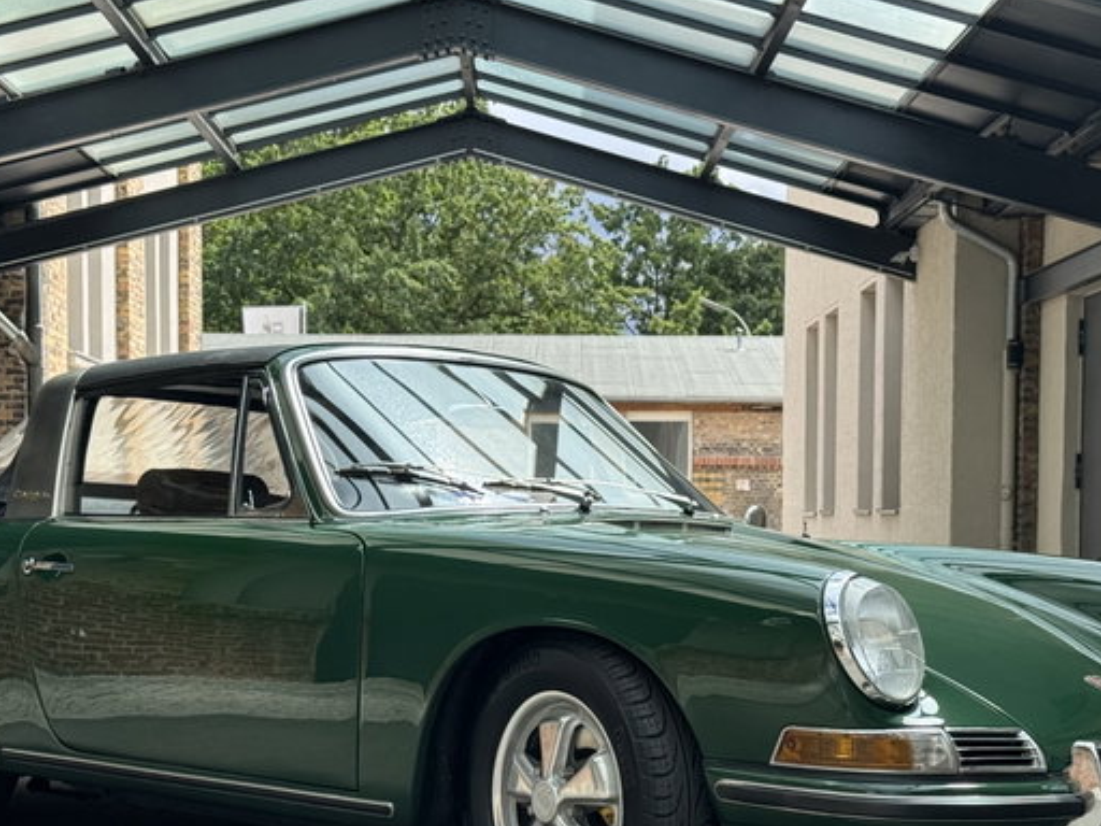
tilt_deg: -1.4
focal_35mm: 72
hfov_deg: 27.0
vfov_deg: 20.3
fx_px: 2290
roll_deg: +0.3
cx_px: 523
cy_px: 592
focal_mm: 6.76
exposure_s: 1/1366
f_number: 1.78
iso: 64
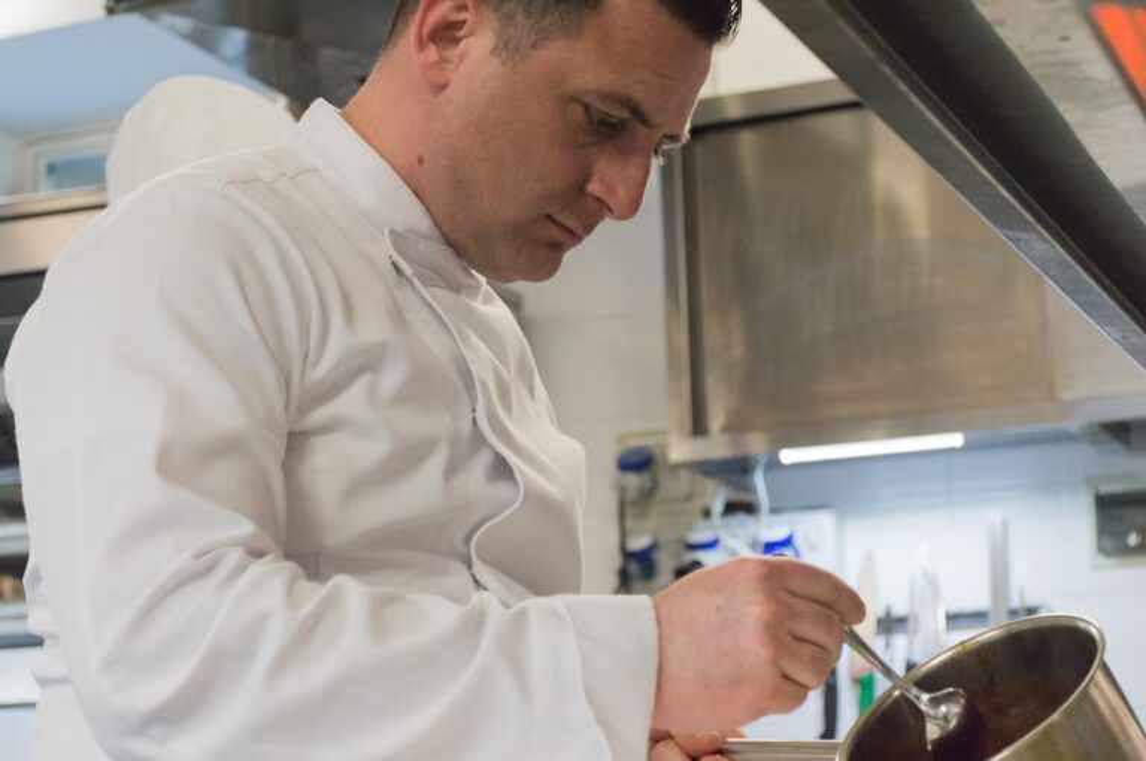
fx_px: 2289
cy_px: 380
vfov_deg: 18.9
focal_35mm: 72
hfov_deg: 28.1
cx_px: 573
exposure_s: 1/125
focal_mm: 48
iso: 3200
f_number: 4.5
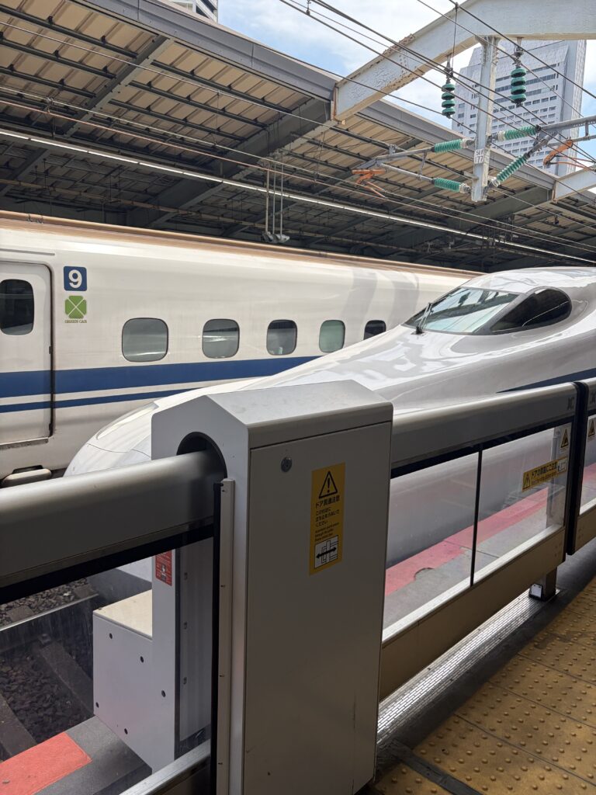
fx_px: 597
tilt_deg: -6.5
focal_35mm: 26
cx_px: 298
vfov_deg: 67.3
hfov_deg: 53.1
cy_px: 398
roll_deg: -1.9
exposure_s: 1/791
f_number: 1.6
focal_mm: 5.96
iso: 50
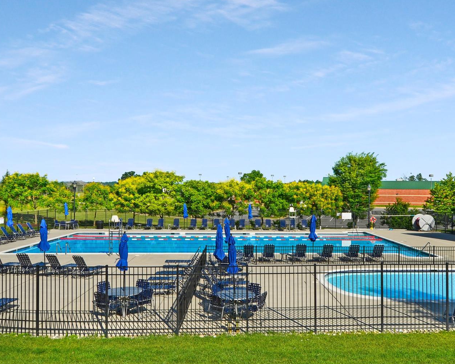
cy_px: 172
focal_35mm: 32
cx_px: 262
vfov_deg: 45.8
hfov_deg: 55.4
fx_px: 431
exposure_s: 1/200
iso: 100
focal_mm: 14
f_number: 13
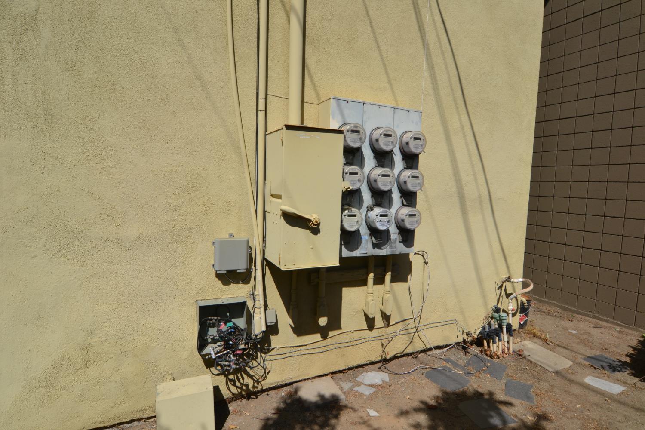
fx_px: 322
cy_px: 215
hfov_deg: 90.0
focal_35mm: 18
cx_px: 322
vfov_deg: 67.4
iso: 100
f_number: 9
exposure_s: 1/320
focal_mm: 12
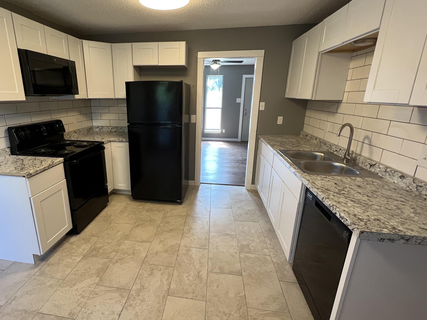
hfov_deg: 90.2
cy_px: 159
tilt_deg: -17.4
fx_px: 210
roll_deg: -0.4
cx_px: 177
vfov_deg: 74.7
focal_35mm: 17
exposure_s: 1/120
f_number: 1.8
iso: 200
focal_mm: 1.57
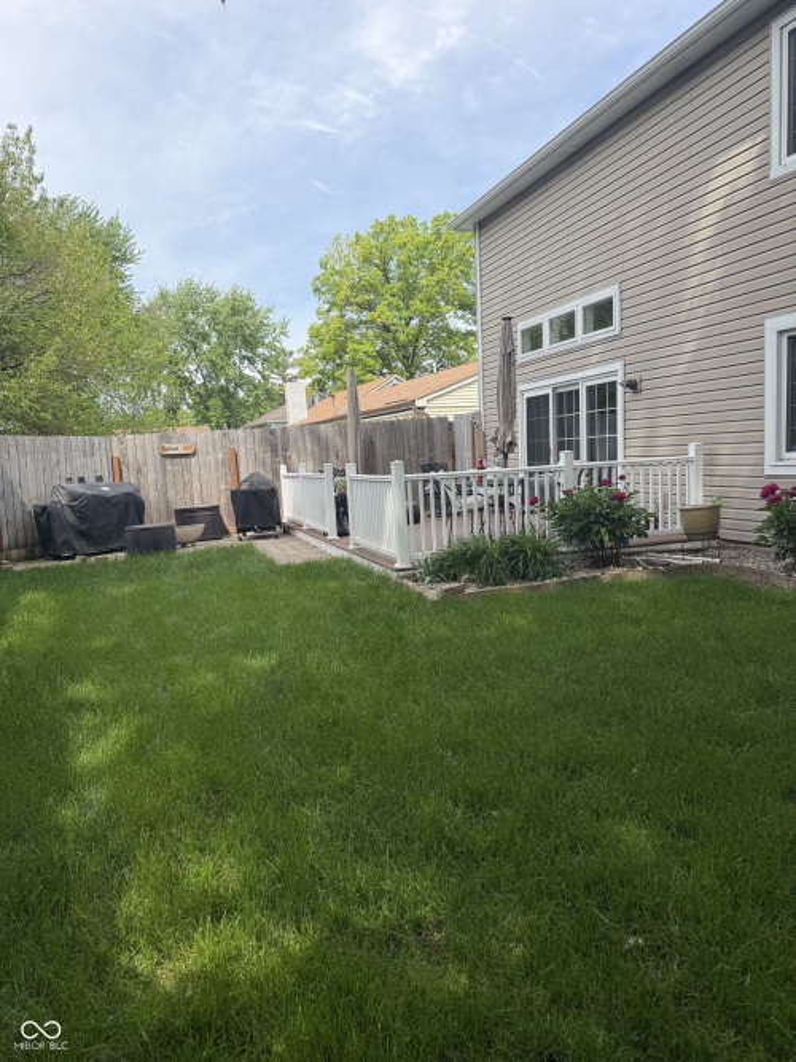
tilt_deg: -6.2
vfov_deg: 71.6
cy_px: 531
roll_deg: +3.2
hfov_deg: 56.8
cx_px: 398
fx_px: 736
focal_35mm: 24
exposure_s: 1/2445
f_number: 1.78
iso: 80
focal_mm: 6.76
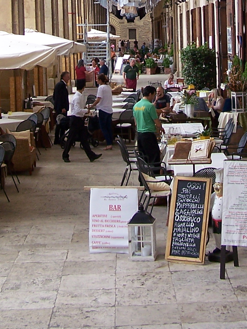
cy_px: -51
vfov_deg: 19.6
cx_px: 127
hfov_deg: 15.6
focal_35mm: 95
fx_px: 903
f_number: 2.8
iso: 80
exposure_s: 1/100
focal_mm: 6.3
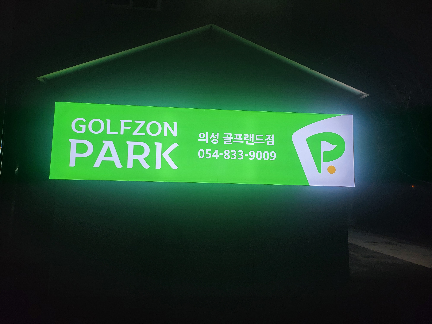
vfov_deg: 56.8
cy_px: 162
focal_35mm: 24
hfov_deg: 71.6
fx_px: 300
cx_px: 216
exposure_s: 1/119
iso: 64
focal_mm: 5
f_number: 1.8
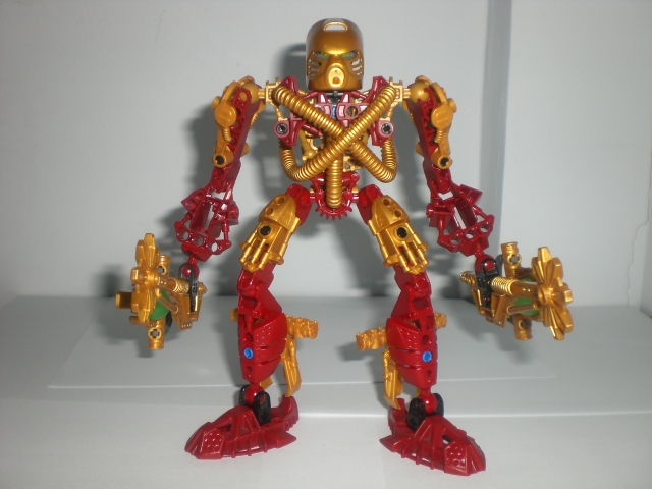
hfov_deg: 49.0
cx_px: 326
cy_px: 244
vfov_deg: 37.7
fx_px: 716
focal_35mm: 38
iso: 50
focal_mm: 6.3
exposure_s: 1/60
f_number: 3.1
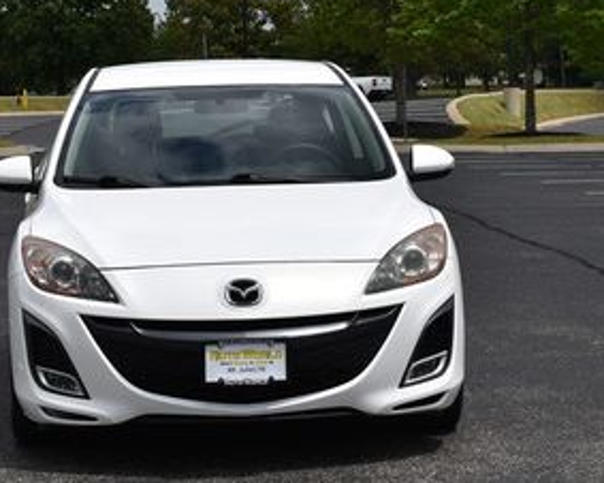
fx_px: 2162
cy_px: 142
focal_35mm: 121
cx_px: 233
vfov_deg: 12.7
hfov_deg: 15.9
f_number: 10
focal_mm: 38
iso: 100
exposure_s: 1/400
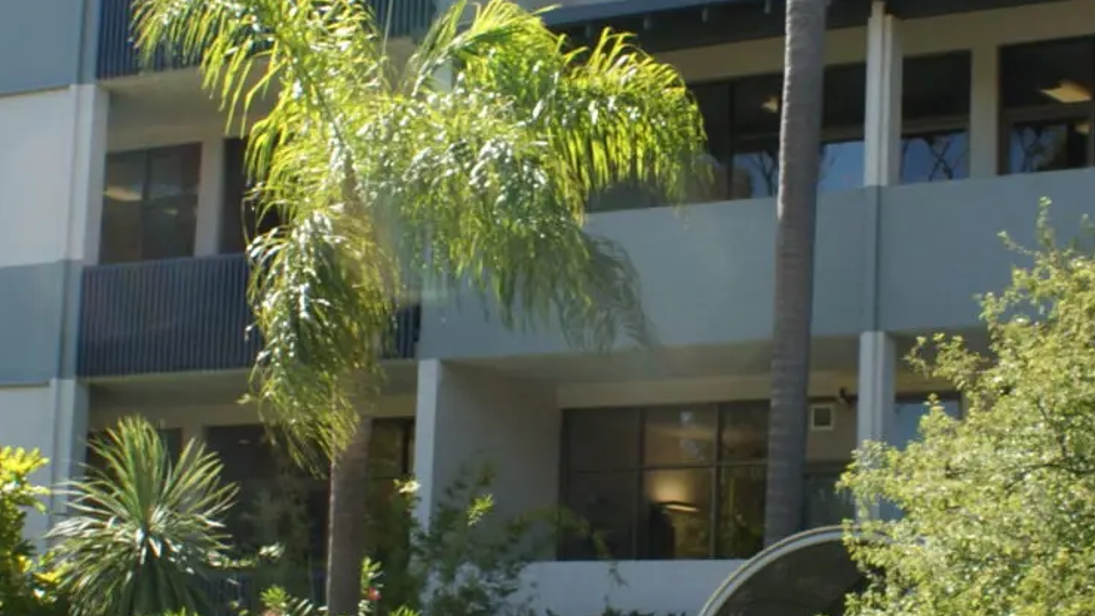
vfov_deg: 12.4
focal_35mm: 98
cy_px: 332
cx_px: 696
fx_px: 2845
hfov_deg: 21.7
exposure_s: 1/80
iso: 100
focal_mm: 18
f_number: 9
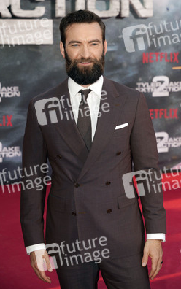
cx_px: 93
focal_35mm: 75
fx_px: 591
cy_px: 144
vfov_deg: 27.5
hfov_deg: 17.4
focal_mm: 73
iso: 100
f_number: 6.3
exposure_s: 1/125
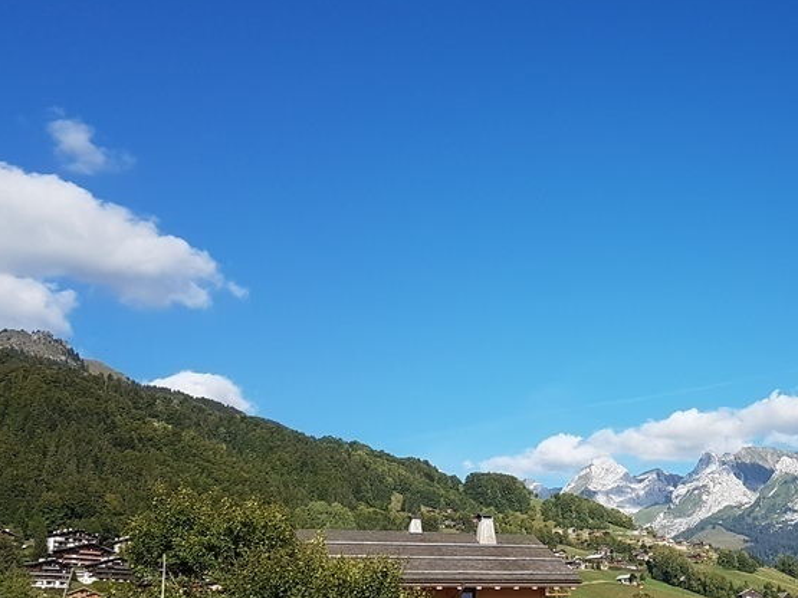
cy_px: 349
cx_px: 686
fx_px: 1106
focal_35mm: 48
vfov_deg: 30.2
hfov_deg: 37.6
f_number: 1.7
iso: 40
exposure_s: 1/2004
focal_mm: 4.2
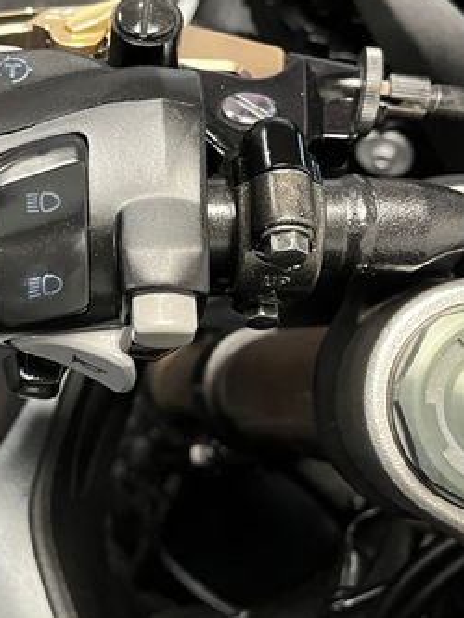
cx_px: 65
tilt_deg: -56.5
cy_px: 226
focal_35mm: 50
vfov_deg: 37.9
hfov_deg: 28.2
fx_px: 893
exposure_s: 1/50
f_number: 1.6
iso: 500
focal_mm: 5.1
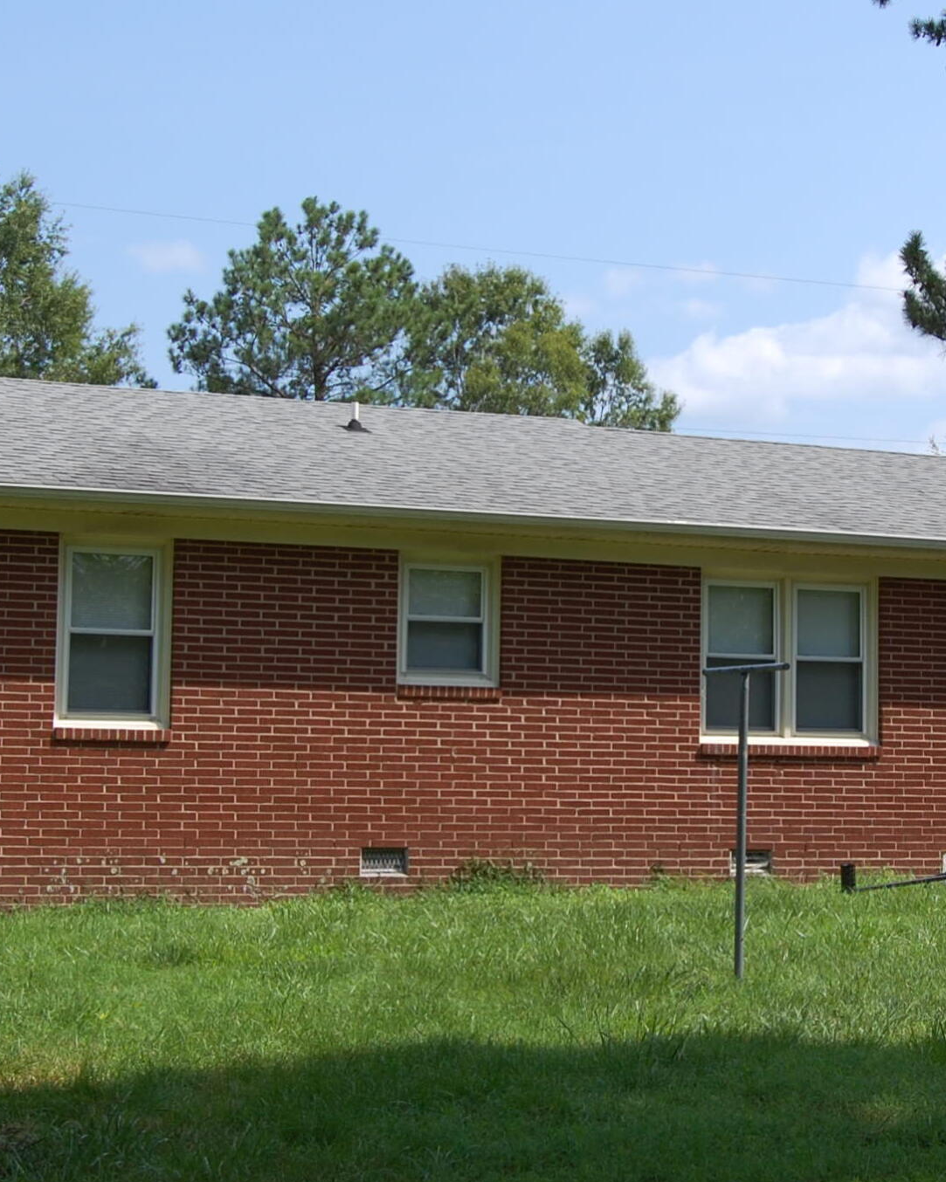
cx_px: 600
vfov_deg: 23.5
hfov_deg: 18.9
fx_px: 2835
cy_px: 500
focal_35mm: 81
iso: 200
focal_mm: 26
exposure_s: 1/320
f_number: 9
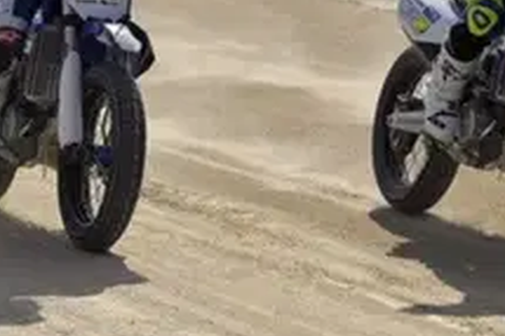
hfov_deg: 9.7
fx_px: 2972
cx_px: 160
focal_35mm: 212
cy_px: -458
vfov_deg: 6.2
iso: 400
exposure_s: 1/8000
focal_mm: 38
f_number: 5.6
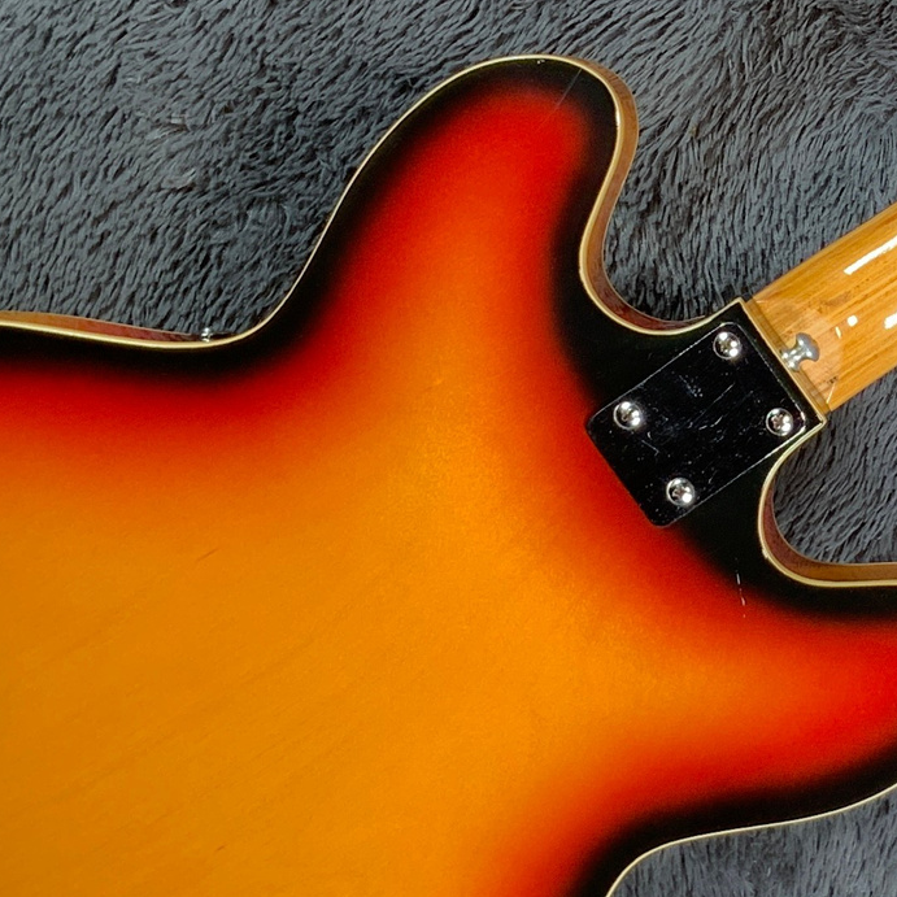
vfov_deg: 18.3
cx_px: 926
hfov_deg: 17.8
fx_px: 2785
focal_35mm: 95
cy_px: 321
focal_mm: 3
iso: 25
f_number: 1.8
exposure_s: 1/104
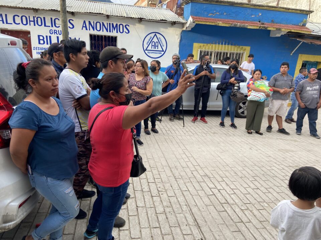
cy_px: 120
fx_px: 241
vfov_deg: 53.1
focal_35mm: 26
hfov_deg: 67.3
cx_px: 160
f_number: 1.8
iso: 32
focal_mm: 4.25
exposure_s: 1/122
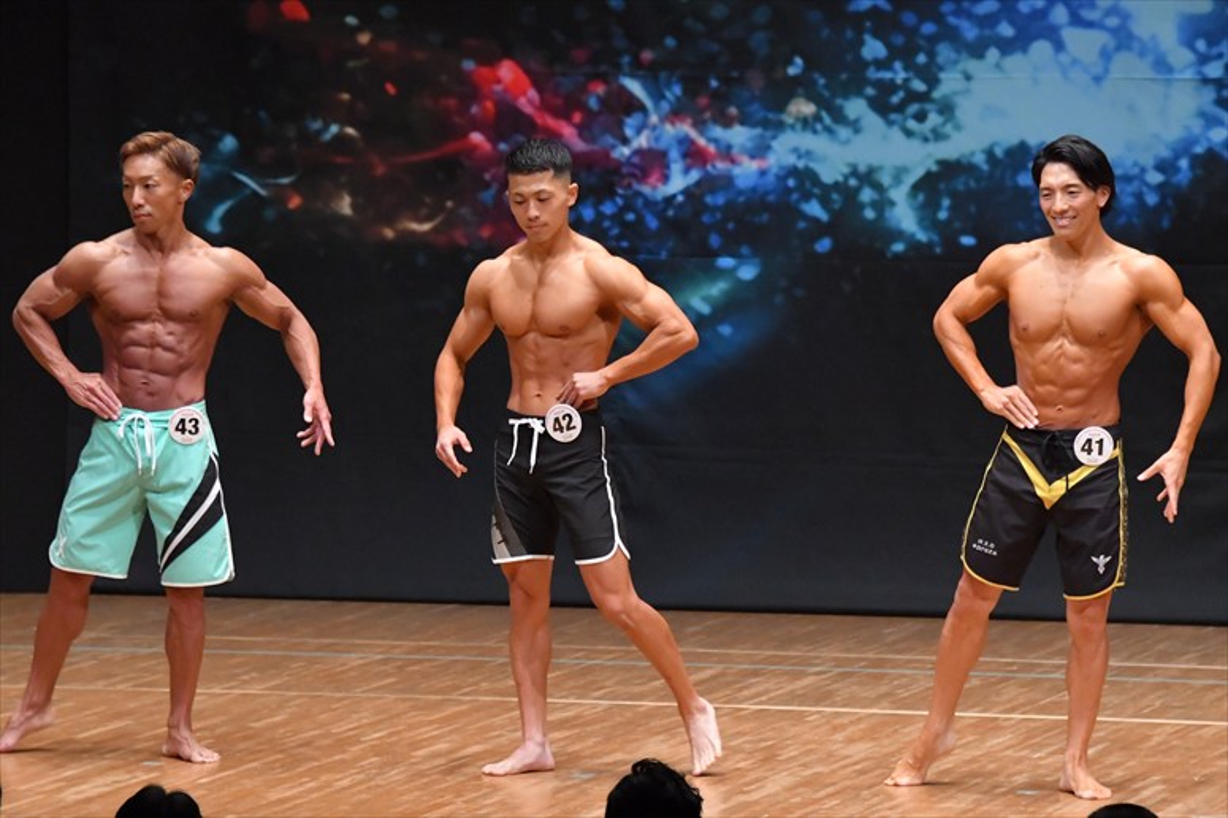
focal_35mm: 270
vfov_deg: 5.1
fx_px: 9206
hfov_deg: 7.6
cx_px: 614
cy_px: 409
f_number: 5.6
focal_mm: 180
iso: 8000
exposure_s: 1/400
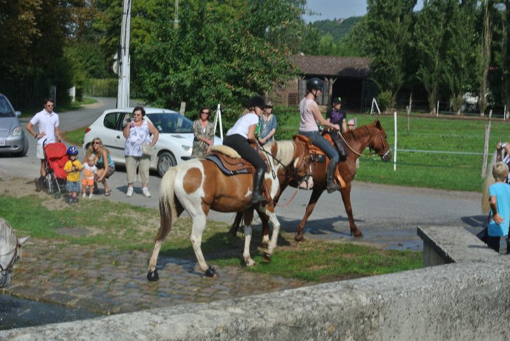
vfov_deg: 16.5
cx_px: 255
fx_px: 1177
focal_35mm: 83
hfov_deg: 24.5
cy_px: 170
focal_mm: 30.9
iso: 100
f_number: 14
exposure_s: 1/100
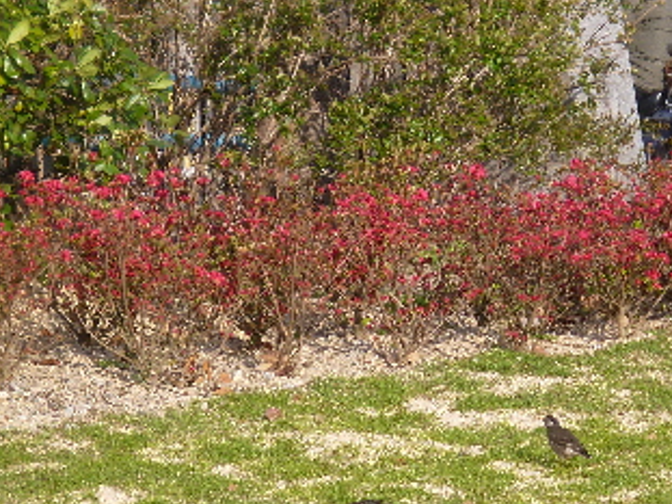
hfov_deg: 7.9
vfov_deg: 5.9
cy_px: 291
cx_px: 488
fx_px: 4871
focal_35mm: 251
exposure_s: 1/200
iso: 100
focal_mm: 21.5
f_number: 5.9
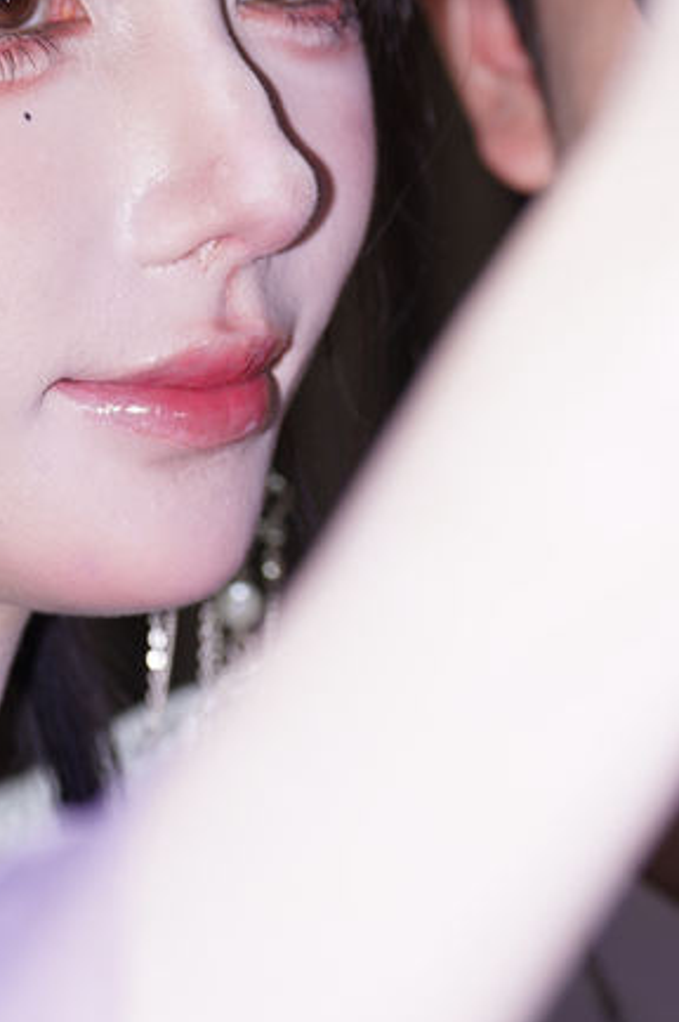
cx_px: -184
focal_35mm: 307
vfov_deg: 6.7
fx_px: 8699
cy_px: 144
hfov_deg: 4.5
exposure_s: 1/250
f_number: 4.5
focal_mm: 108
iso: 200
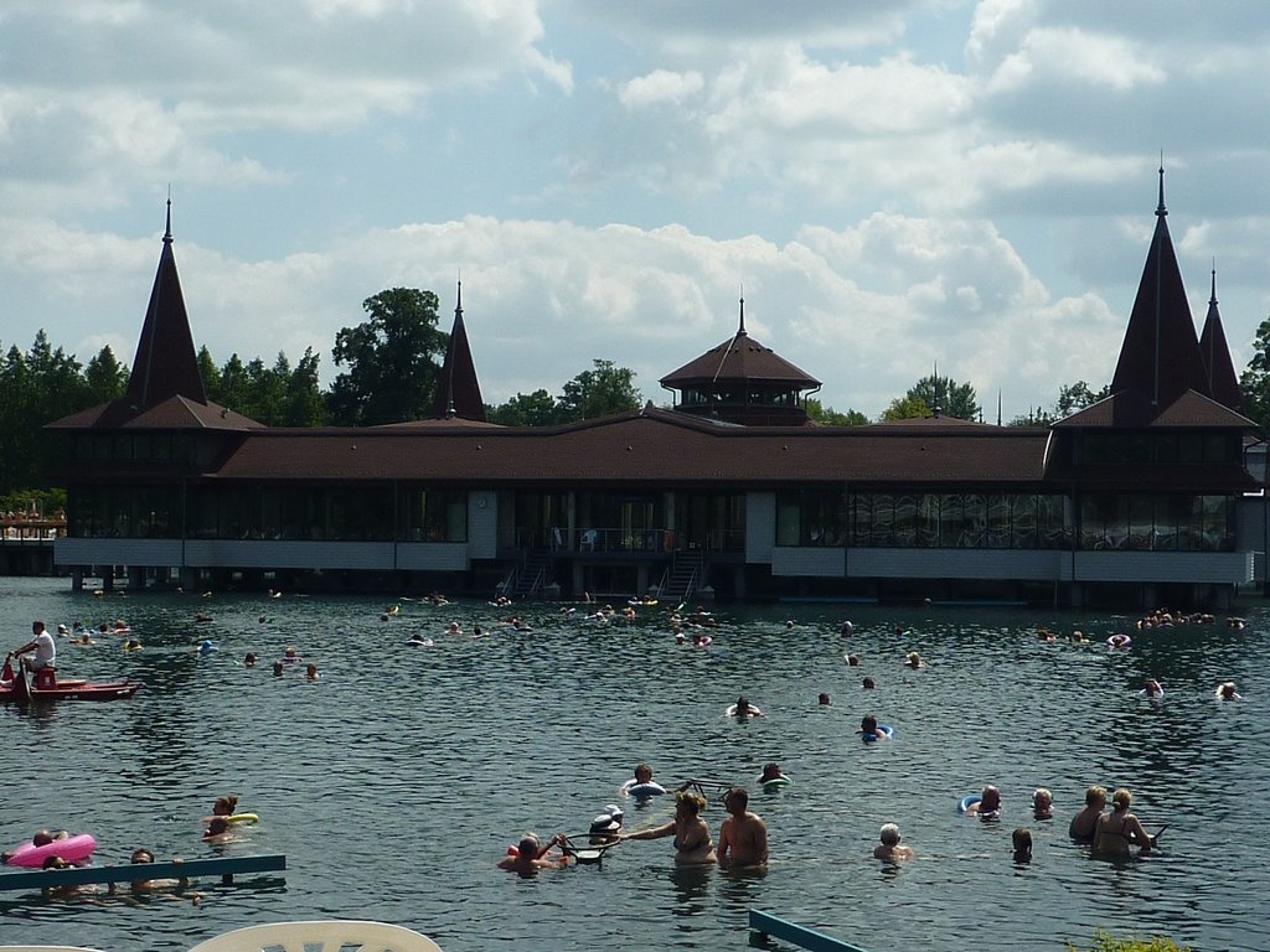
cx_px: 635
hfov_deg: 29.4
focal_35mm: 66
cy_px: 476
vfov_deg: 22.3
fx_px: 2421
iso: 80
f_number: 11
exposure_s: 1/160
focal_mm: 6
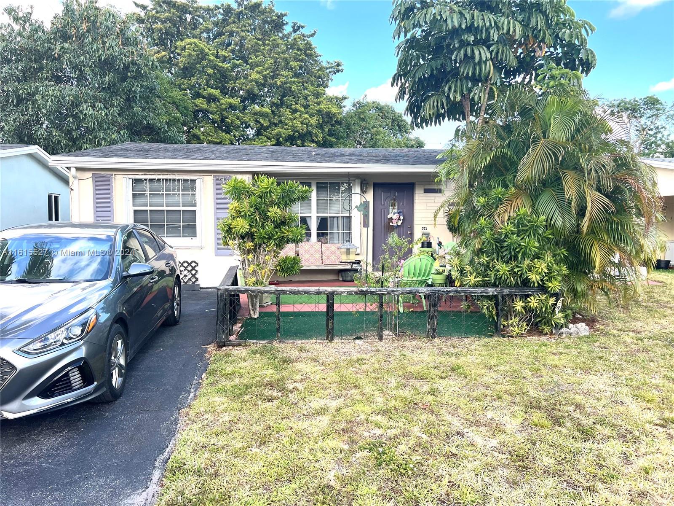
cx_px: 337
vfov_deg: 53.1
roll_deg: -0.7
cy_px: 253
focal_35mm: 26
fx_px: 506
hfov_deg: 67.3
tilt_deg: -2.6
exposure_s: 1/461
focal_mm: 5.7
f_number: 1.5
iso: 50
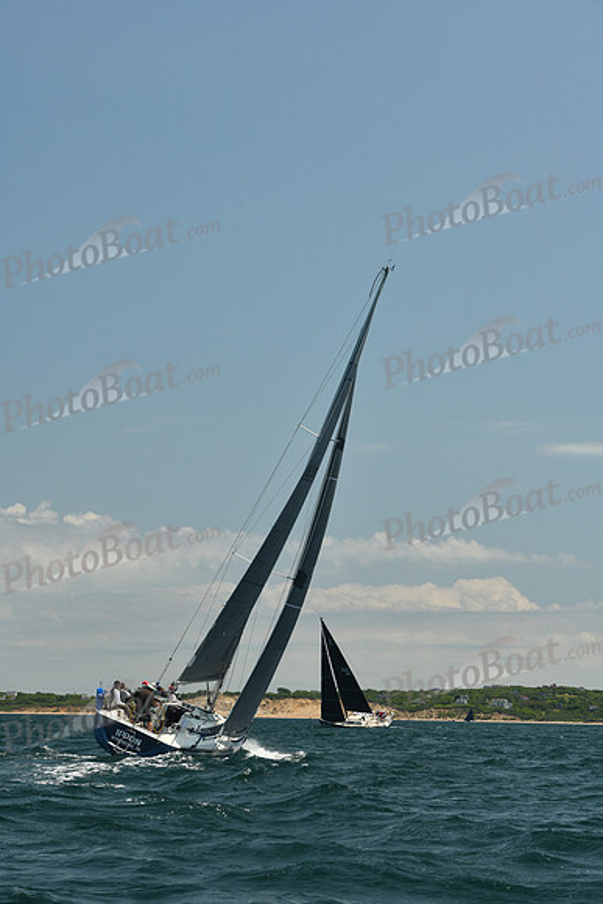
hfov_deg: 14.9
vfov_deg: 22.1
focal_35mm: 92
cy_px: 452
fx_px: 2310
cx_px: 302
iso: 320
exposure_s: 1/640
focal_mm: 92
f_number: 7.1
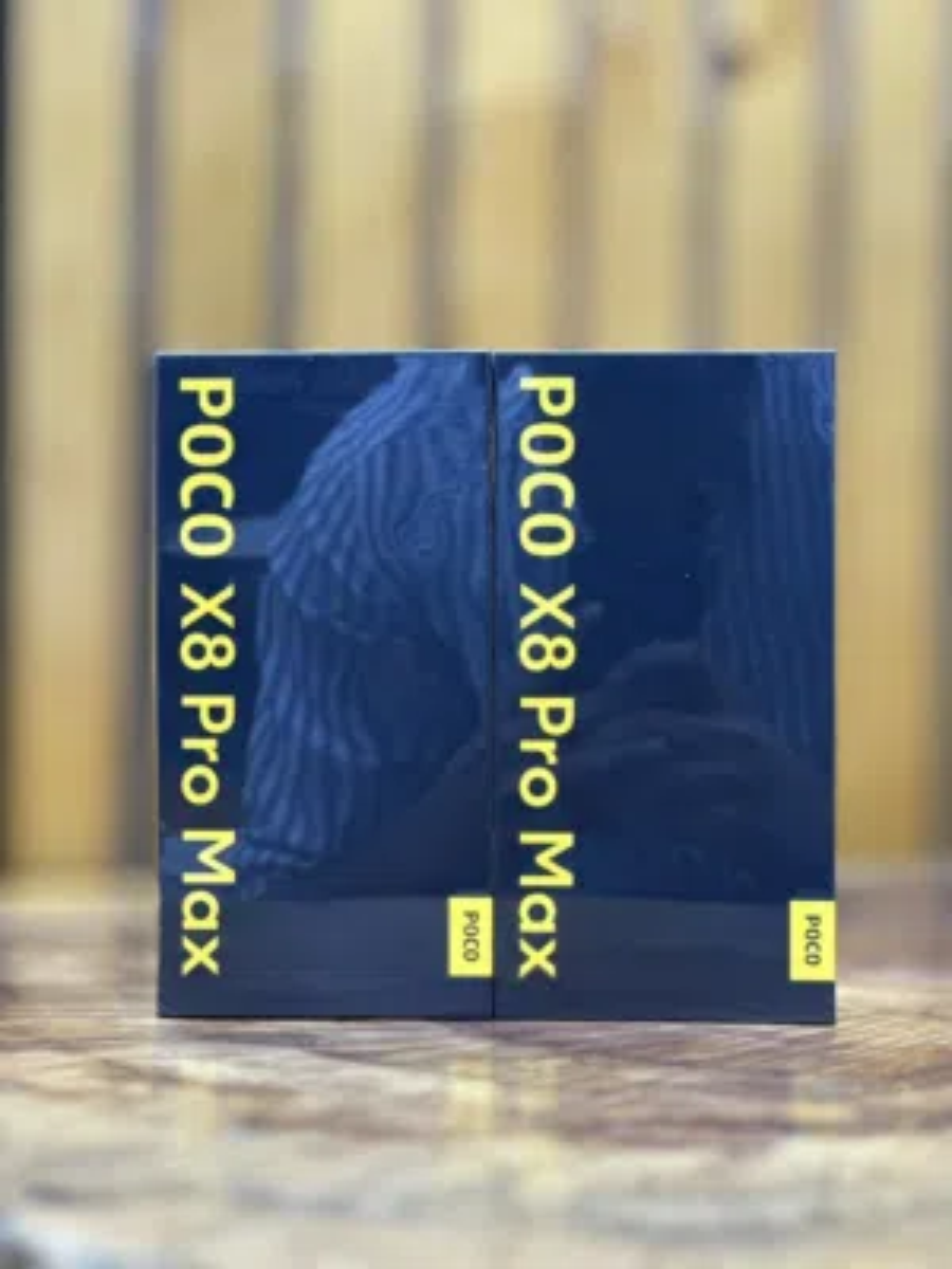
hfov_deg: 19.1
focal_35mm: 77
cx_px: 476
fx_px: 2824
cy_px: 634
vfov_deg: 25.3
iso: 320
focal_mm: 9
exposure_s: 1/33
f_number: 2.8
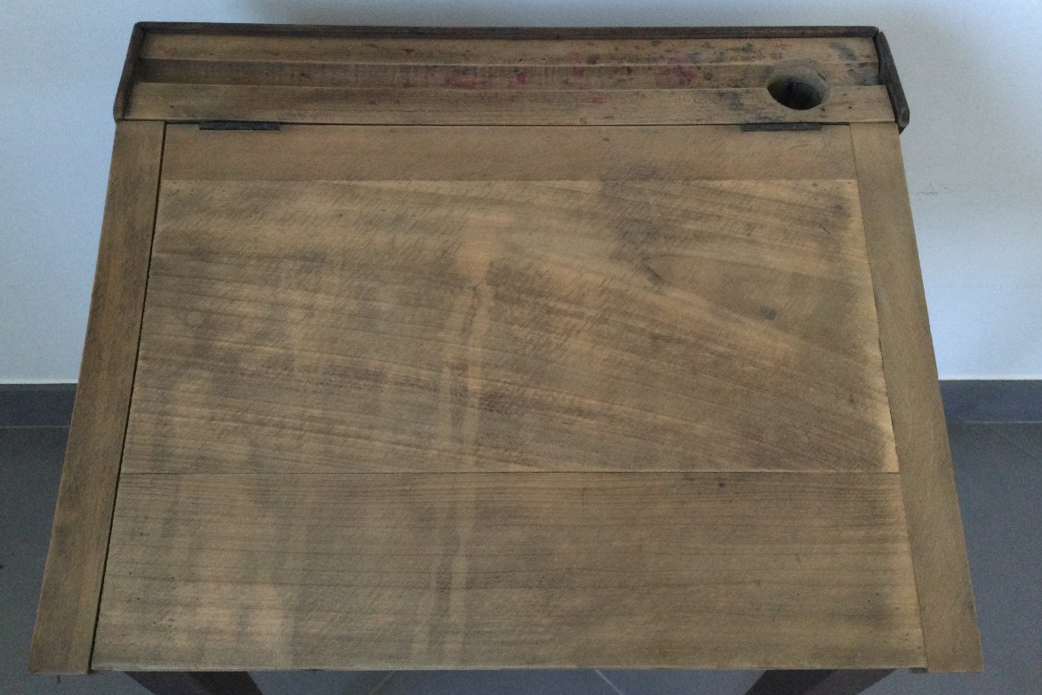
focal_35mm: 33
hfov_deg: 57.2
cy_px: 358
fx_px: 955
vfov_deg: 40.0
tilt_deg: -57.8
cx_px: 517
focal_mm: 3.3
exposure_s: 1/33
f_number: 2.4
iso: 40
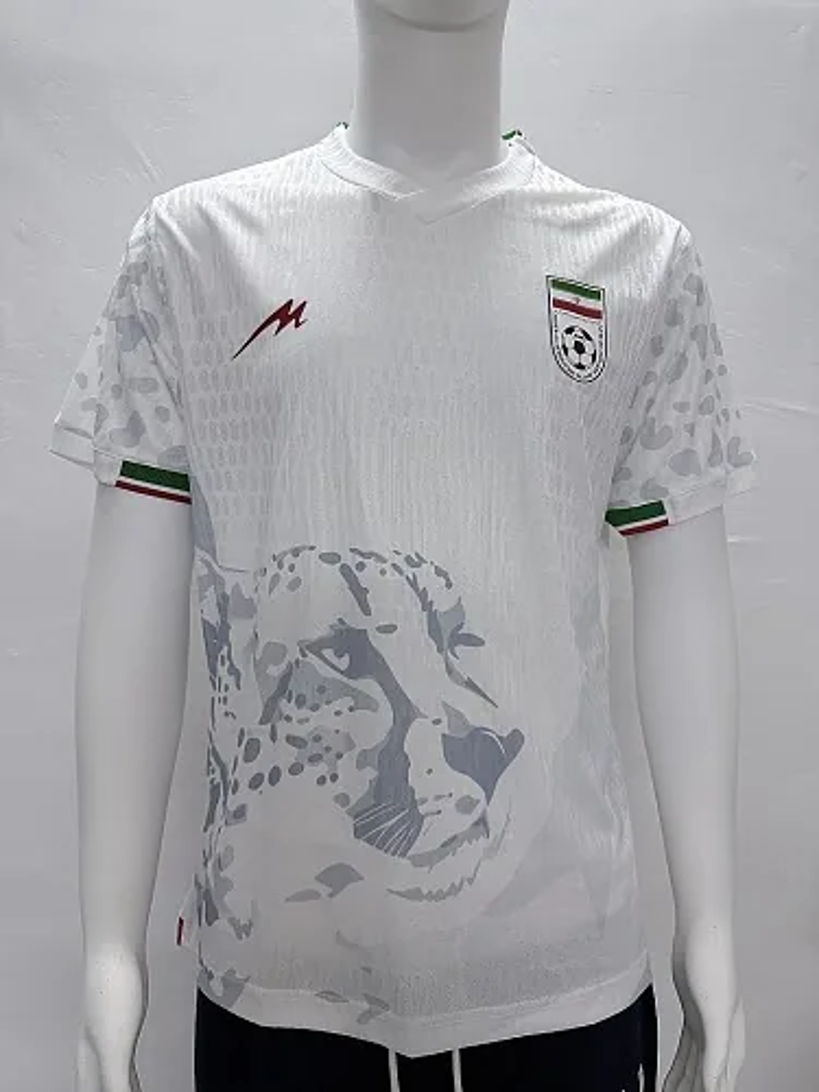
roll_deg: -1.4
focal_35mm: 24
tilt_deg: -5.7
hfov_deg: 56.8
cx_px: 410
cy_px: 546
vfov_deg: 71.6
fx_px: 757
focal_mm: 6.76
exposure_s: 1/100
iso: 200
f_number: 1.78
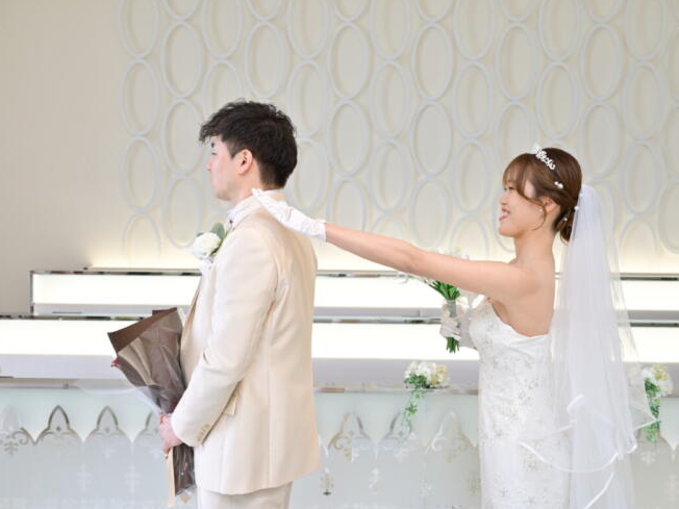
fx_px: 824
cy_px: 257
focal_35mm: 42
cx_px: 384
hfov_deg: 44.7
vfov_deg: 34.3
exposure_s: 1/160
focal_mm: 38
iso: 1000
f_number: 5.6
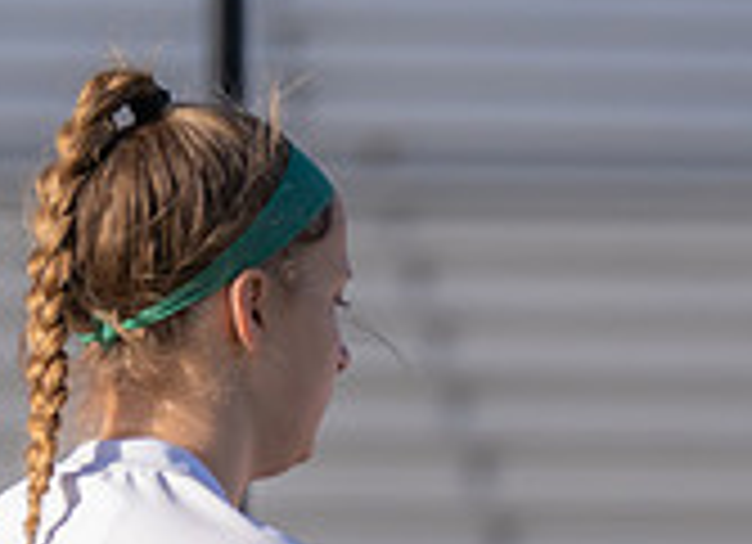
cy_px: 721
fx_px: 10151
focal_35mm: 473
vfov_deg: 3.1
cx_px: 683
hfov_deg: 4.2
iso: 200
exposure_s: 1/3200
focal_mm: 121
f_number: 2.8
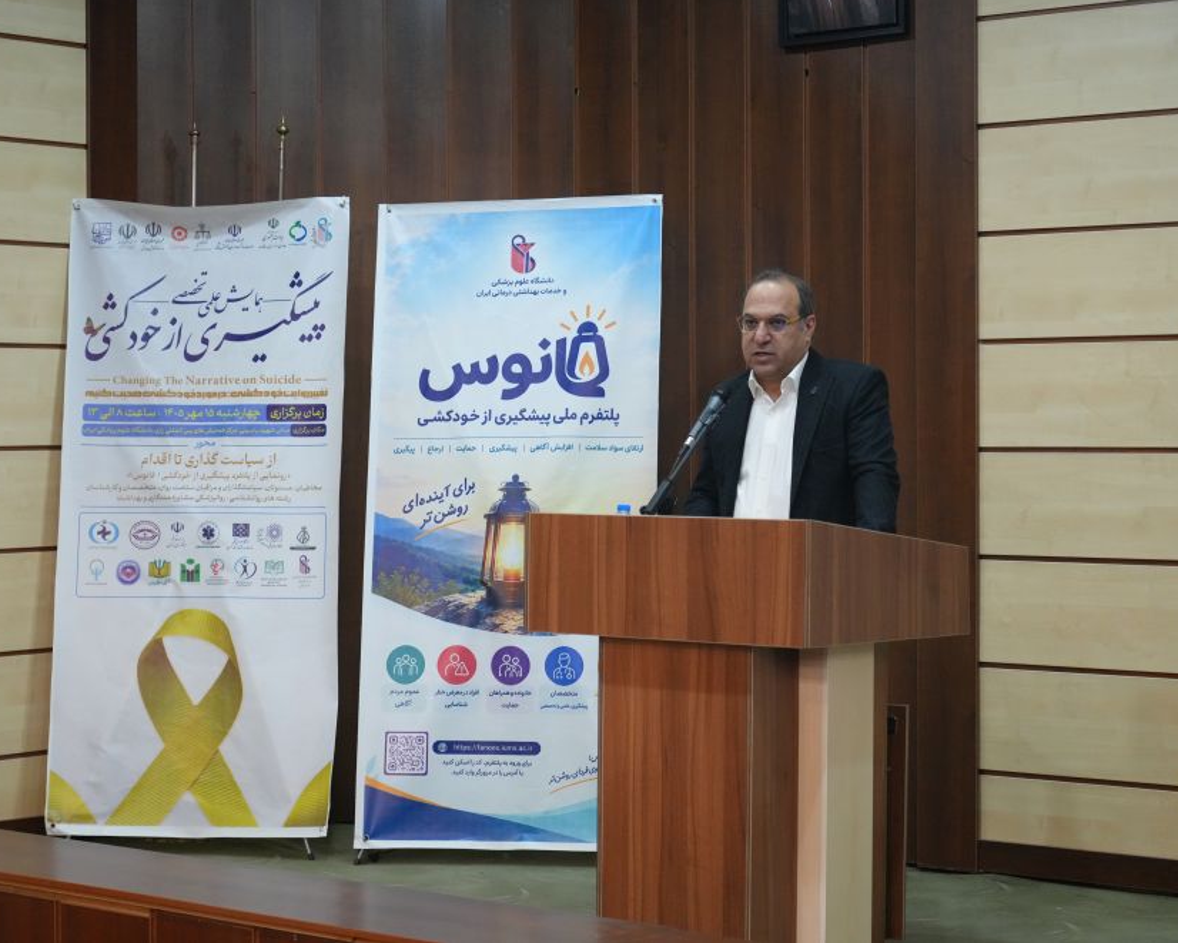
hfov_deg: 25.4
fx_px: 2615
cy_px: 469
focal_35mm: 75
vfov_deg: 20.4
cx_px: 558
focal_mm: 66
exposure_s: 1/160
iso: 4000
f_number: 4
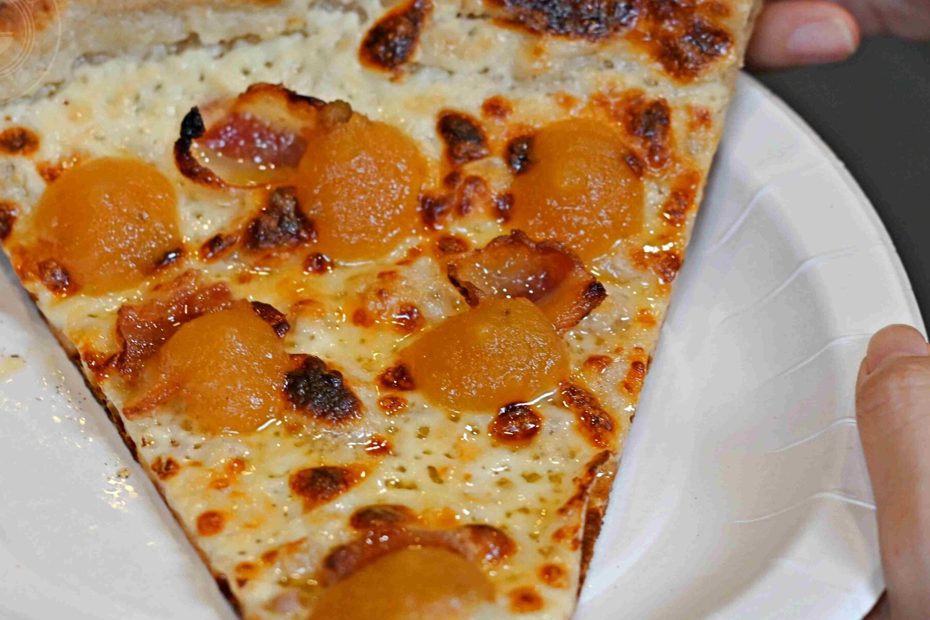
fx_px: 2739
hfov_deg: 19.3
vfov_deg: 12.9
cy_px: 301
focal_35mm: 106
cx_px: 399
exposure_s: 1/200
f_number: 3.2
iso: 250
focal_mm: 50
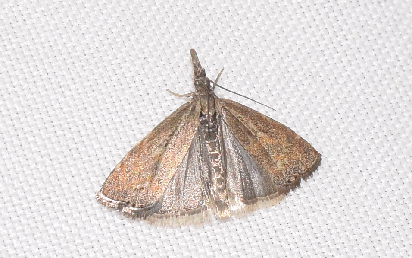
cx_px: 206
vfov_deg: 6.1
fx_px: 2414
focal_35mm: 215
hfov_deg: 9.8
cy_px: 137
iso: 100
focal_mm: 140
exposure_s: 1/160
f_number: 11
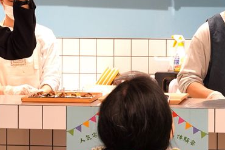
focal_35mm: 255
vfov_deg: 5.4
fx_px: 1593
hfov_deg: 8.0
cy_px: -12
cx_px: 7
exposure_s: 1/40
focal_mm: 70
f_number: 8
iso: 1250
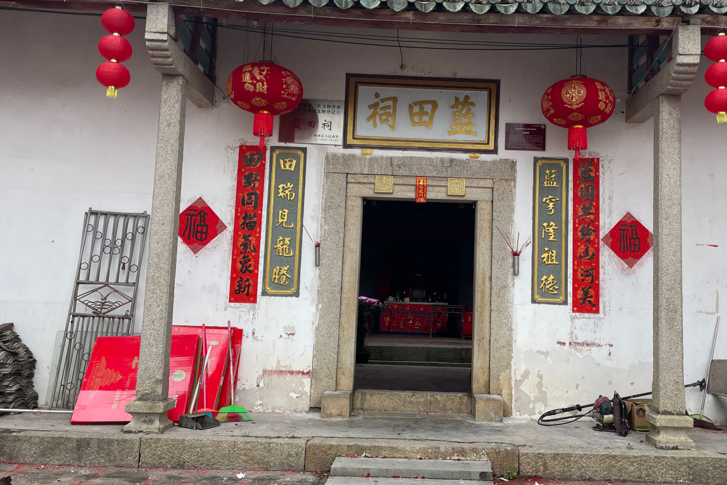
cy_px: 225
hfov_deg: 55.3
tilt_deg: +7.2
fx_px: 686
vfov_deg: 38.9
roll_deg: -2.1
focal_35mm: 34
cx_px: 442
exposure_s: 1/662
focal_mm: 4.2
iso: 32
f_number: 1.6
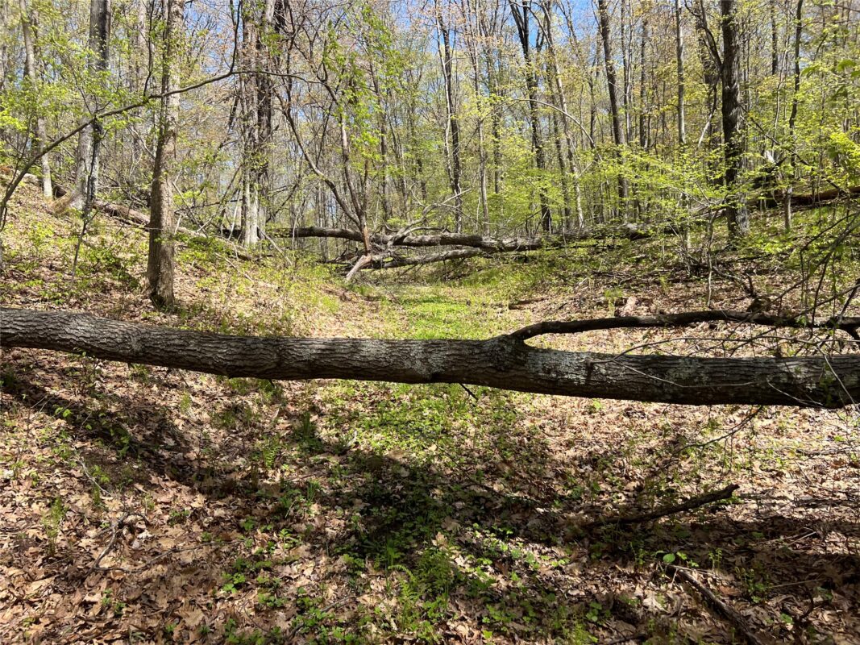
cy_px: 322
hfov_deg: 67.3
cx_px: 430
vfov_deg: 53.1
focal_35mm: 26
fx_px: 646
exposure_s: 1/1266
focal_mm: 5.7
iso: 50
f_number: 1.5
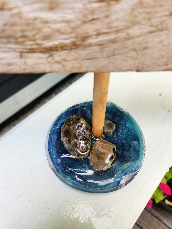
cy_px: 110
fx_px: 159
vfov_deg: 71.6
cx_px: 83
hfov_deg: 56.8
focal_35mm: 24
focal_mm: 5.4
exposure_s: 1/180
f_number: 1.8
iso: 25
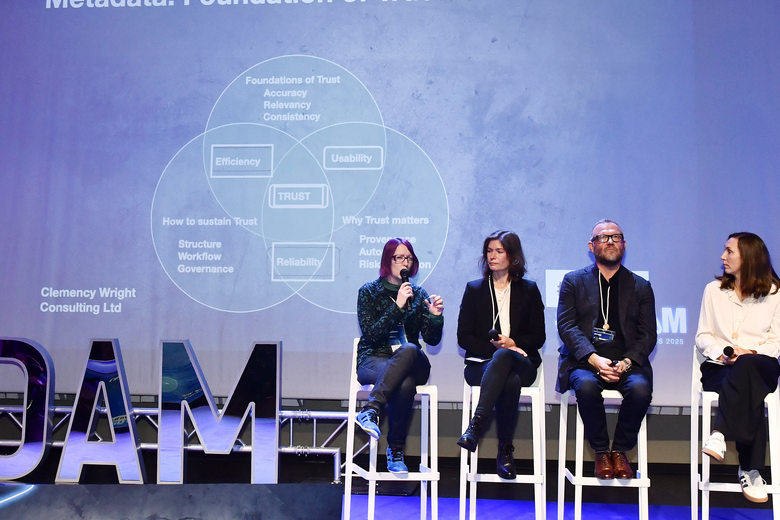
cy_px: 200
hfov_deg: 37.8
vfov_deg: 25.9
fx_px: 1127
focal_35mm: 52
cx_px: 272
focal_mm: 22
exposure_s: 1/125
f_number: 5.6
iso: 1250
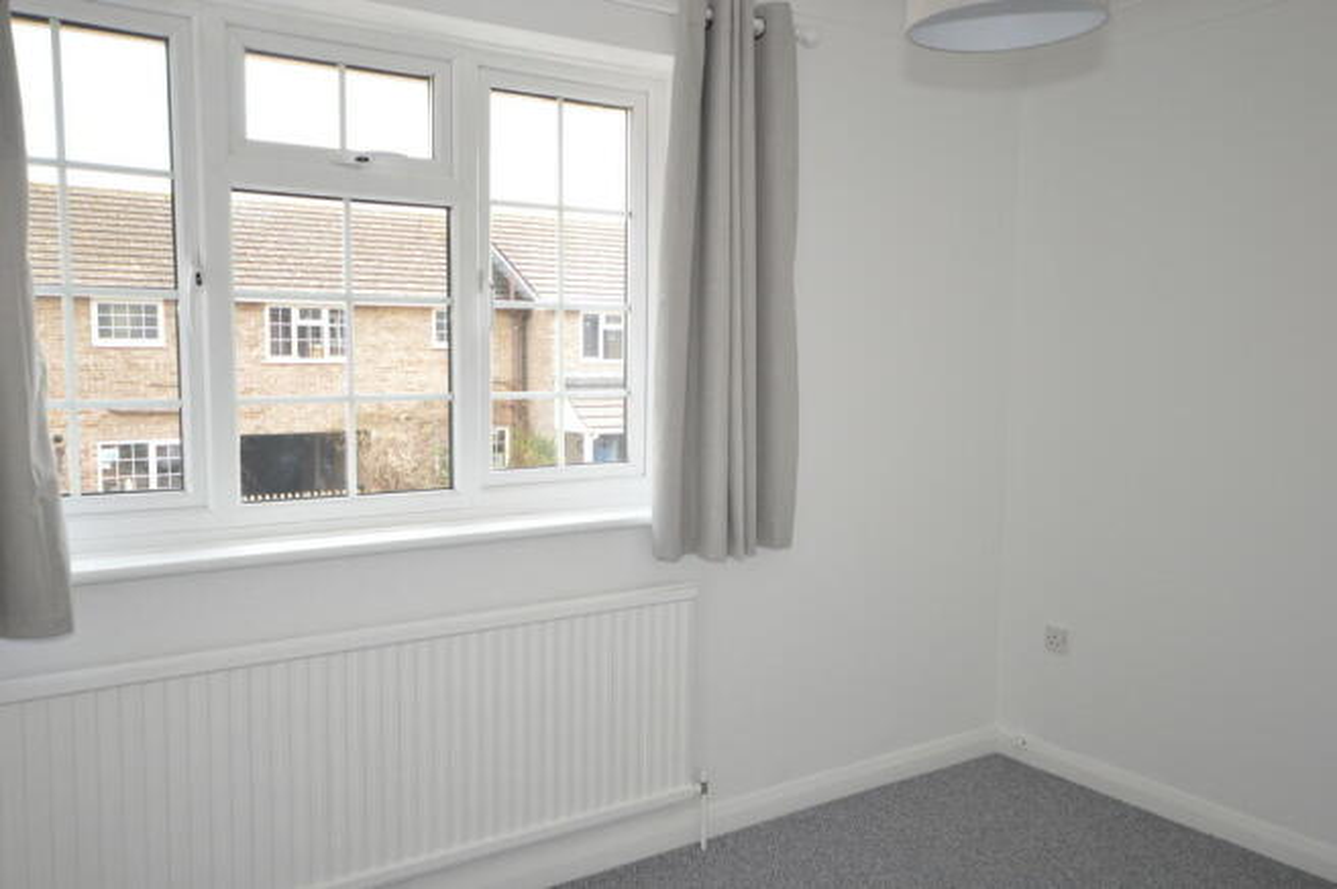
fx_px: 1113
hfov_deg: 62.0
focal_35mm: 30
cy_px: 444
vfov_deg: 43.5
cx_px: 668
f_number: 5.6
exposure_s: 1/100
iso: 400
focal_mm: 20
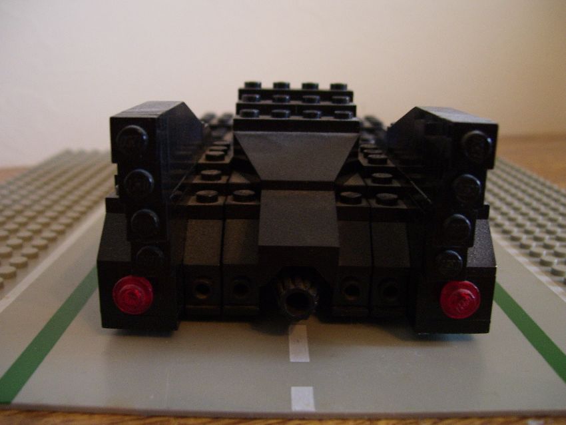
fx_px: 605
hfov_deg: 50.1
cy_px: 212
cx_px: 283
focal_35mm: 37
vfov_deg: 38.7
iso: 160
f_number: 2.7
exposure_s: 1/8
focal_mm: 6
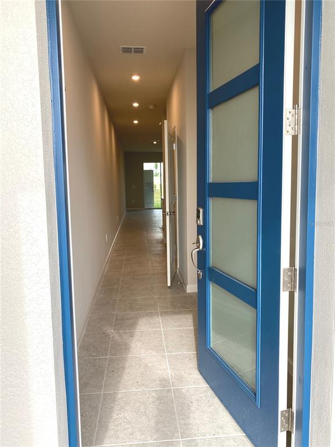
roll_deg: +0.6
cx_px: 168
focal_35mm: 26
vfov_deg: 67.3
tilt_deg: -5.1
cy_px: 224
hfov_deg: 53.1
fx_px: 335
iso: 32
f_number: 1.8
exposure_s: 1/129
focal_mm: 4.25
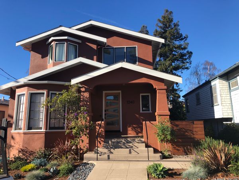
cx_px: 120
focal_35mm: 28
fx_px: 193
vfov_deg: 49.7
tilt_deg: +9.6
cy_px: 90
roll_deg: +1.2
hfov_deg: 63.4
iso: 20
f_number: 1.8
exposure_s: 1/906
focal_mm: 3.99
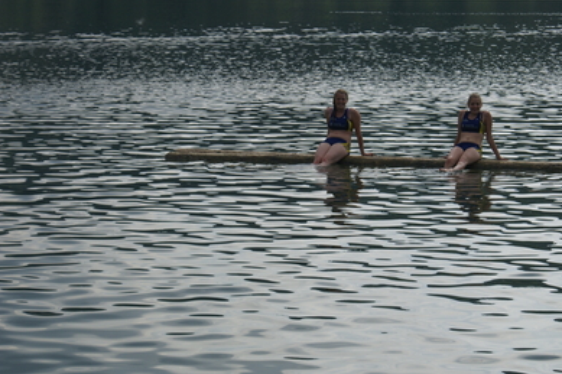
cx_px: 370
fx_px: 2278
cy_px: 125
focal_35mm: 146
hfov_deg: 14.0
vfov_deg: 9.4
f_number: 8
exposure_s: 1/500
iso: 100
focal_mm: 70
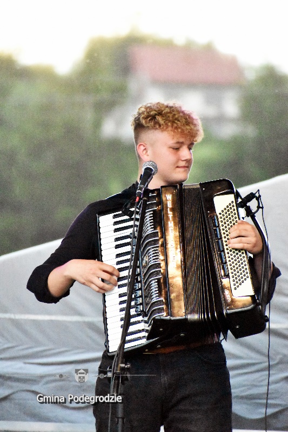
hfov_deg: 3.1
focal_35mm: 450
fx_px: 5402
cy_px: 216
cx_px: 144
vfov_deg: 4.6
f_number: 7.1
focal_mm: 300
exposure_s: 1/3200
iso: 25600
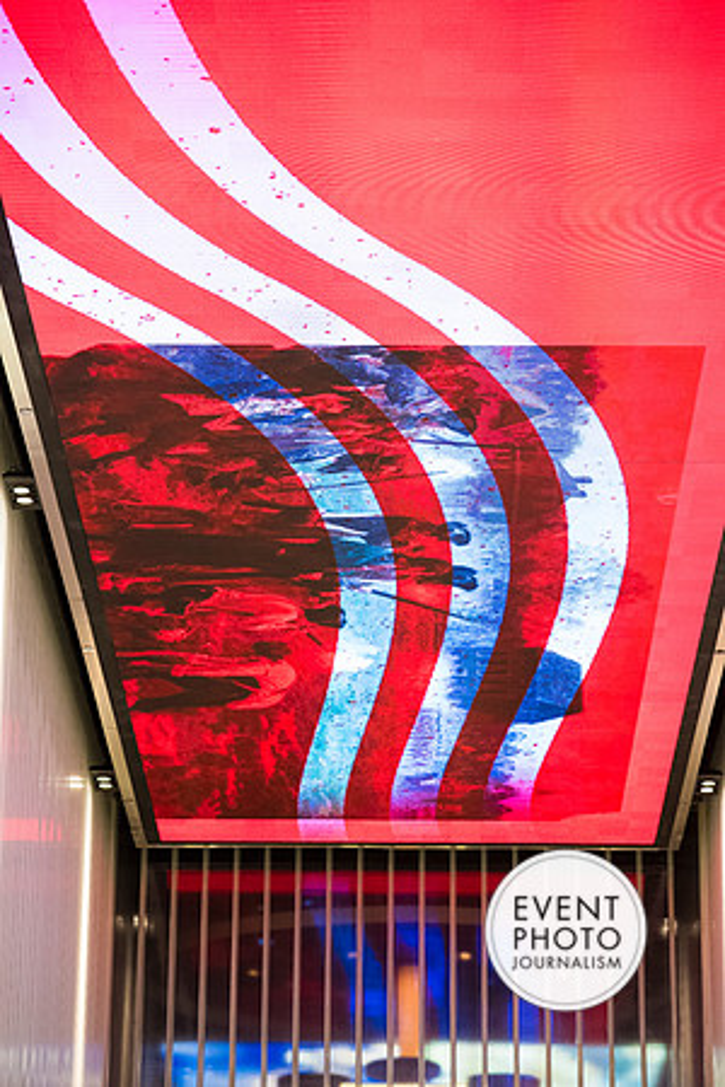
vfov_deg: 17.6
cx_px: 362
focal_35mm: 116
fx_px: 3504
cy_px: 544
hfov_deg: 11.8
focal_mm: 116
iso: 3600
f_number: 2.8
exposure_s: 1/250
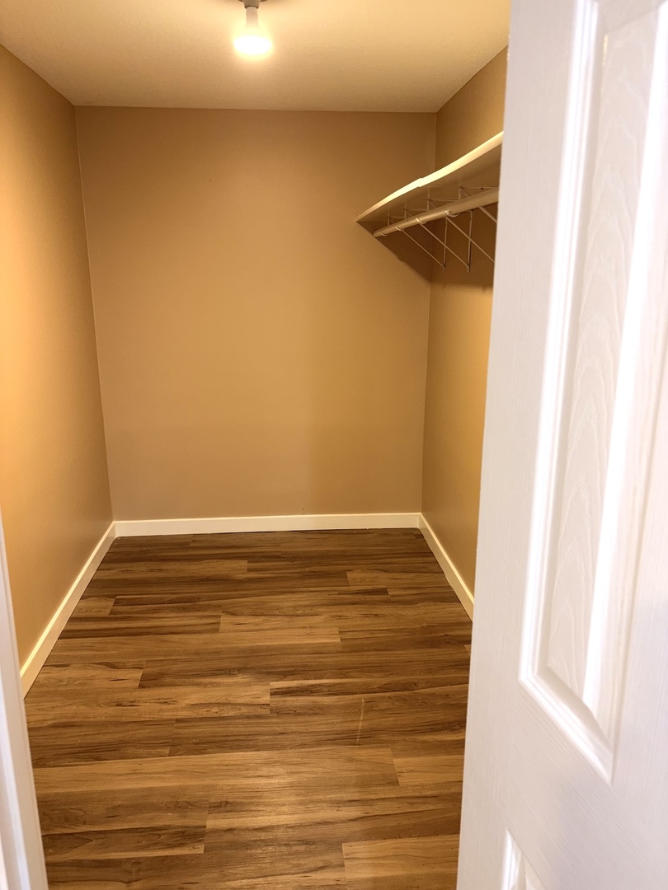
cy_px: 445
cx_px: 334
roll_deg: +0.0
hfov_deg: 53.1
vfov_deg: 67.3
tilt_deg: -15.3
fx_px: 669
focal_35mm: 26
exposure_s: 1/18
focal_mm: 5.96
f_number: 1.6
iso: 64
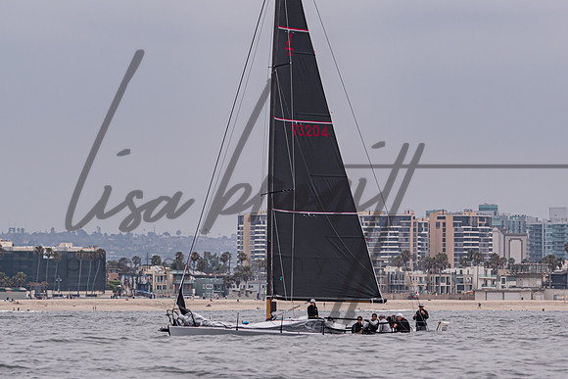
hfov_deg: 4.9
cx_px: 329
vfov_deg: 3.2
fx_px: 6687
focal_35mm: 424
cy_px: 166
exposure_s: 1/1250
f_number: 5.3
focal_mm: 240
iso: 200
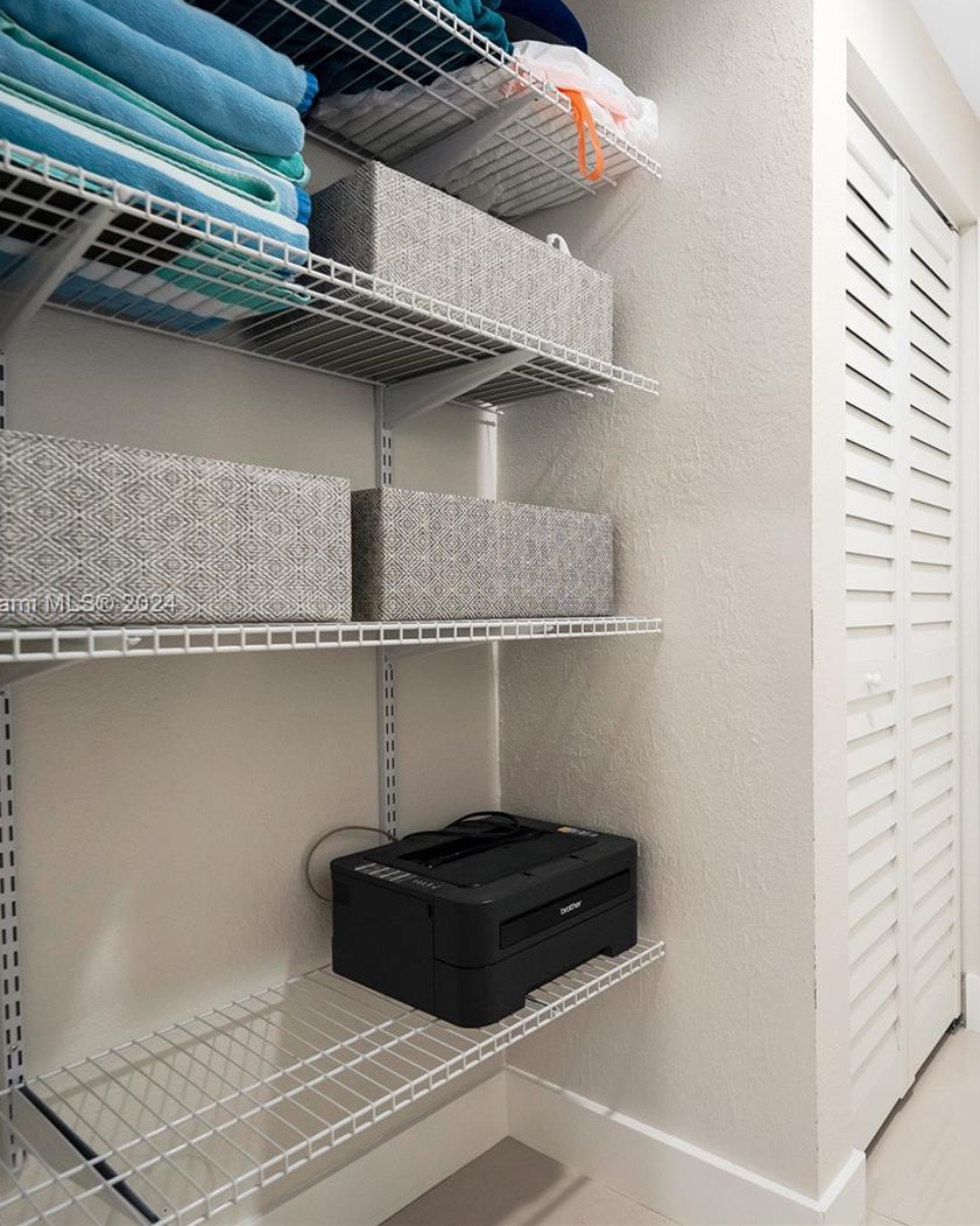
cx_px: 736
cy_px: 605
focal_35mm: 20
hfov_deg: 64.0
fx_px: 725
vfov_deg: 80.4
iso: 1250
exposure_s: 1/160
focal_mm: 14
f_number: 4
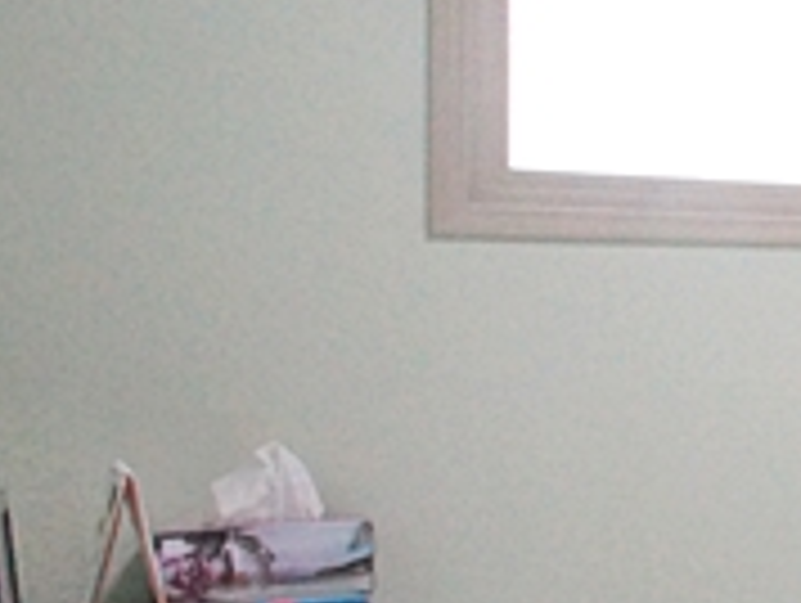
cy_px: 292
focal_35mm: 71
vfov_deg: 20.7
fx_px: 1649
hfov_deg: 18.7
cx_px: 1562
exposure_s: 1/100
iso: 3200
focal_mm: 11
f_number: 9
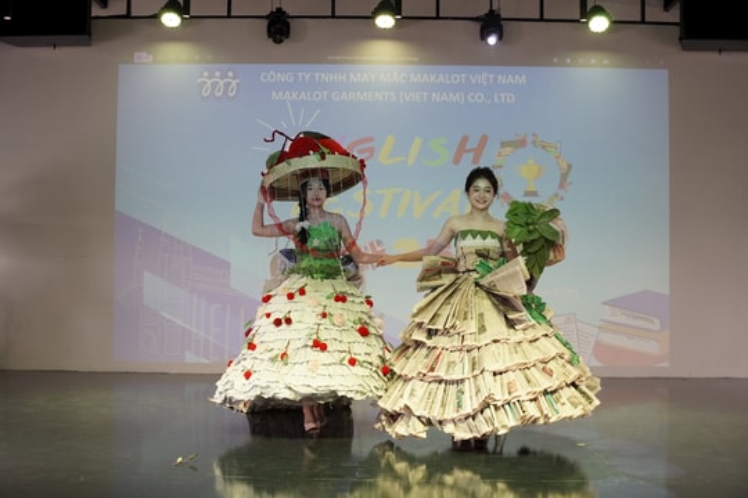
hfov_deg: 40.0
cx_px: 374
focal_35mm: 50
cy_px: 249
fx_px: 1028
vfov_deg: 27.3
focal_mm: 33
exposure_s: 1/160
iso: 2000
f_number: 5
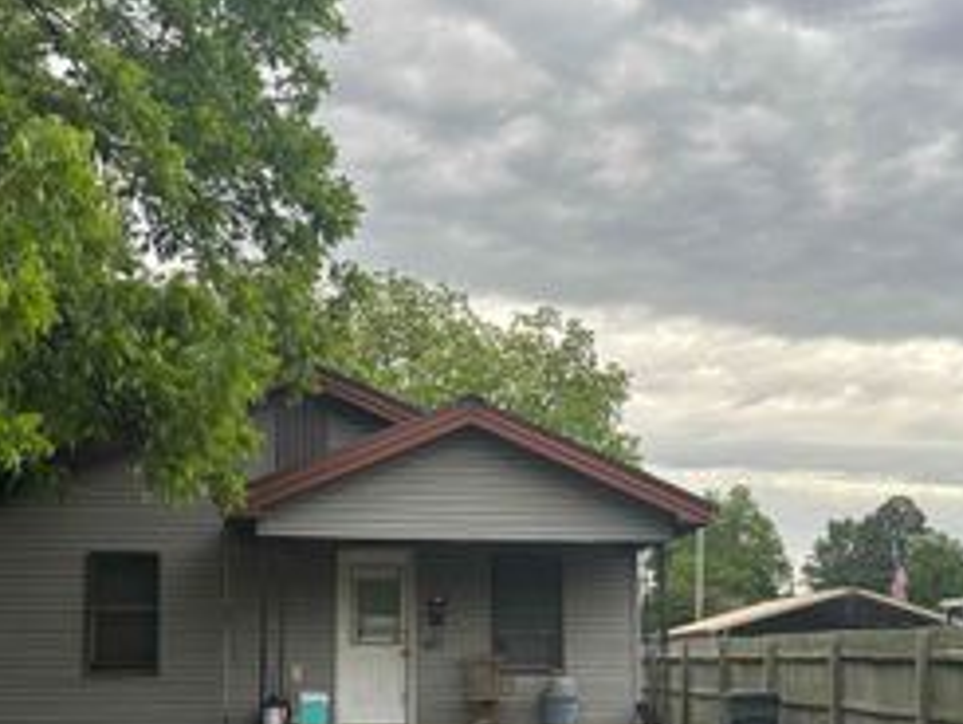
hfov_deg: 38.9
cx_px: 476
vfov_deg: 29.4
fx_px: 1364
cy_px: 517
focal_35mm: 49
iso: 64
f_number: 1.78
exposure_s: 1/144
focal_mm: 6.86
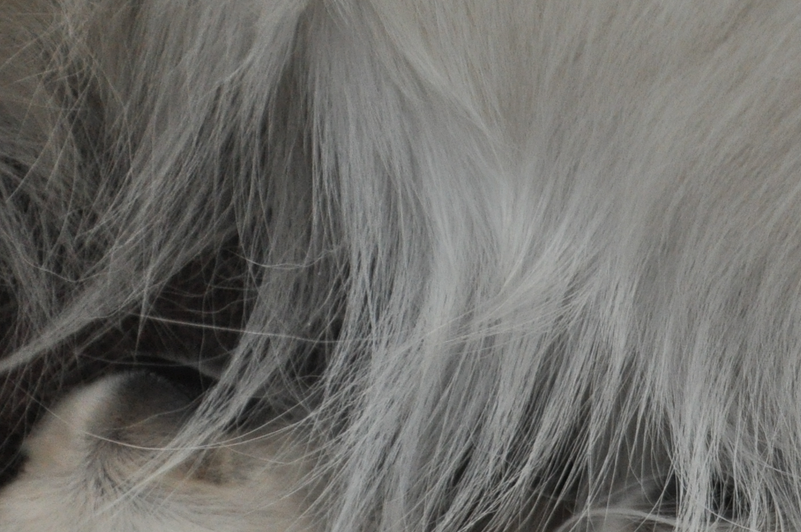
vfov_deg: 2.8
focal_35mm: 487
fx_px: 10813
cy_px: 770
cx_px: 989
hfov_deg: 4.2
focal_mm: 105
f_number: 5.6
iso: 800
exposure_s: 1/60
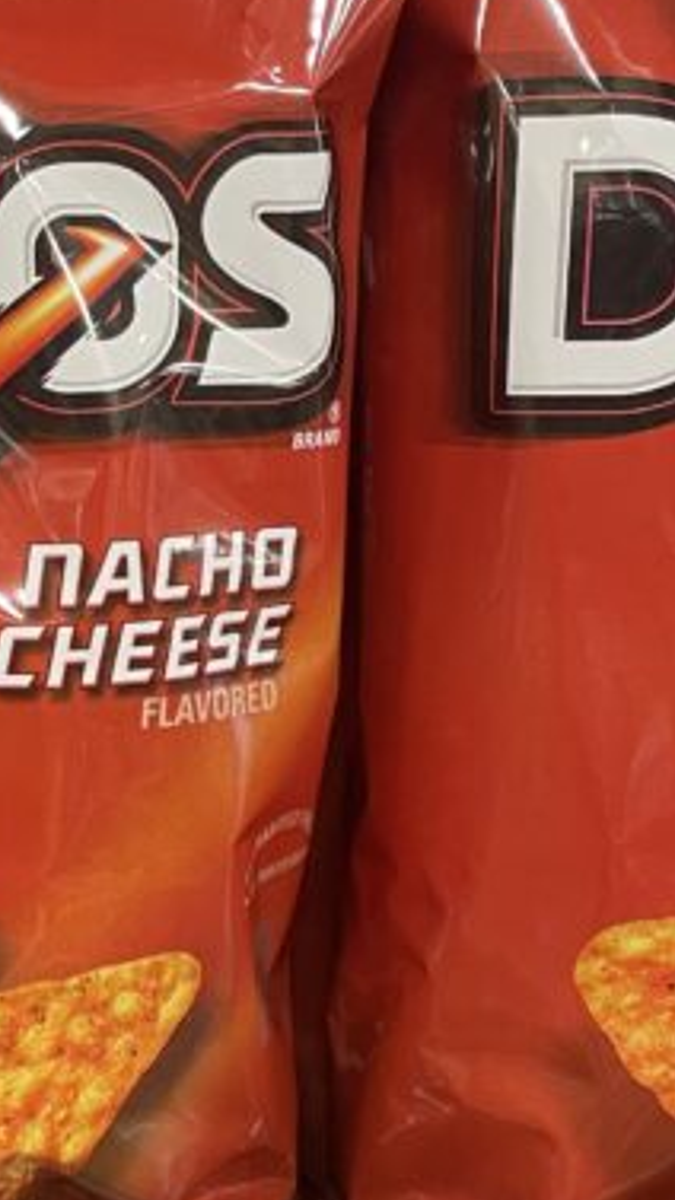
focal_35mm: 77
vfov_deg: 27.3
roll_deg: +1.0
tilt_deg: -24.8
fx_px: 2451
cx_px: -290
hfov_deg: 14.7
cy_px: 818
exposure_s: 1/60
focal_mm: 4.2
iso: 200
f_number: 1.6
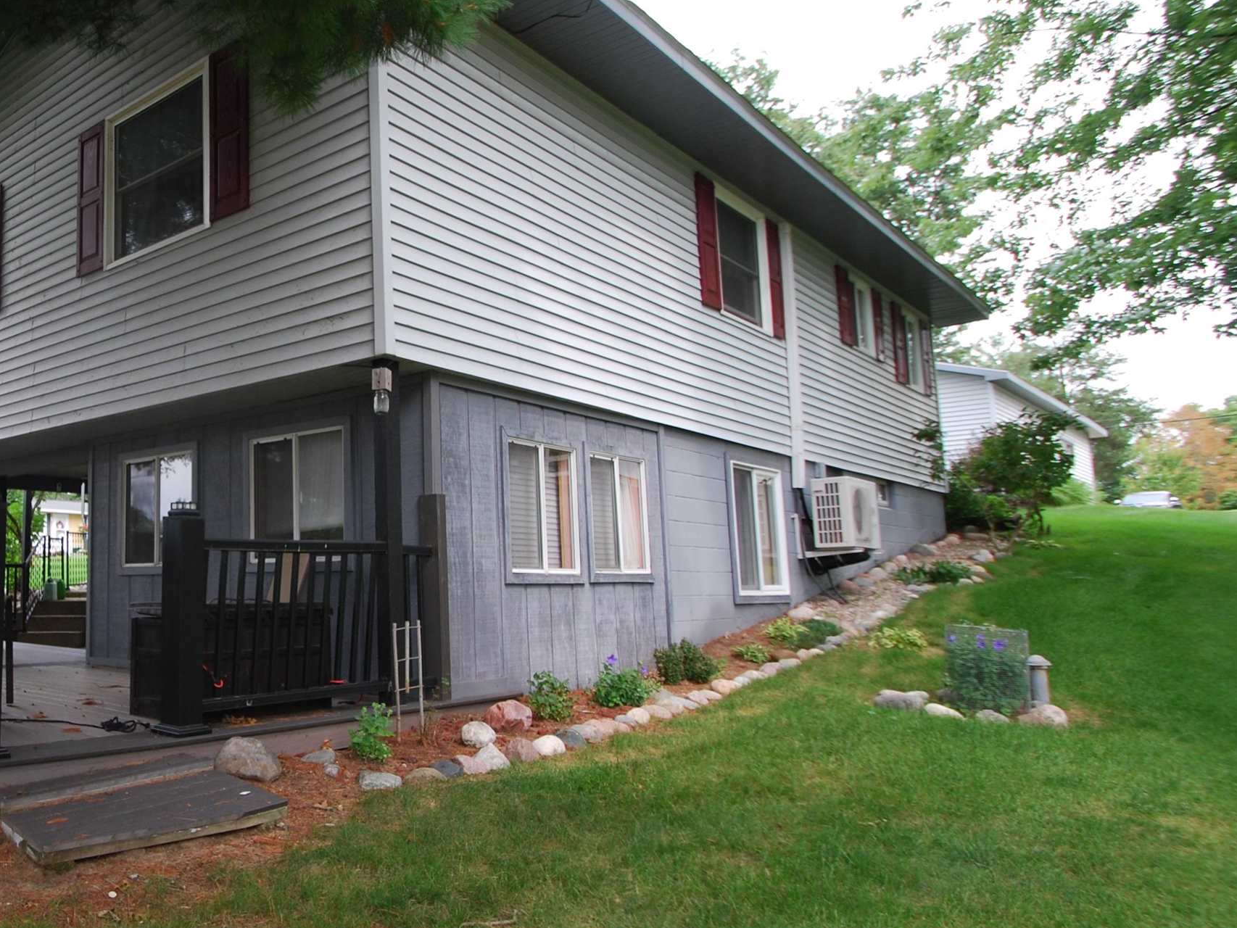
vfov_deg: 53.1
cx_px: 208
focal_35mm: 26
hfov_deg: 60.5
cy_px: 477
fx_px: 929
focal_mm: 10
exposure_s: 1/125
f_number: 5.6
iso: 200
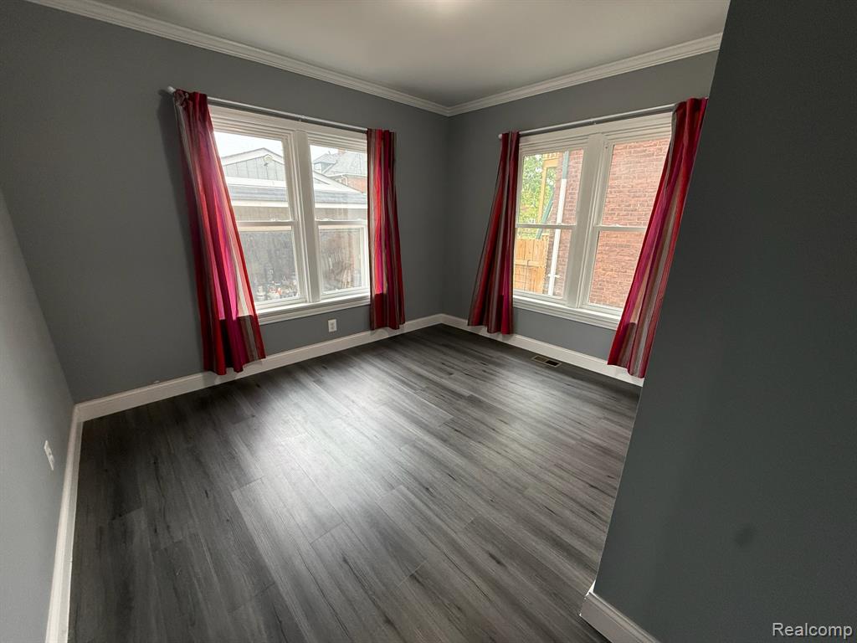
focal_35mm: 14
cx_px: 428
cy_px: 322
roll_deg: -0.6
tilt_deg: -16.9
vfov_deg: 85.7
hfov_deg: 102.1
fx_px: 347
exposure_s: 1/120
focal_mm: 2.22
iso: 320
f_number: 2.2
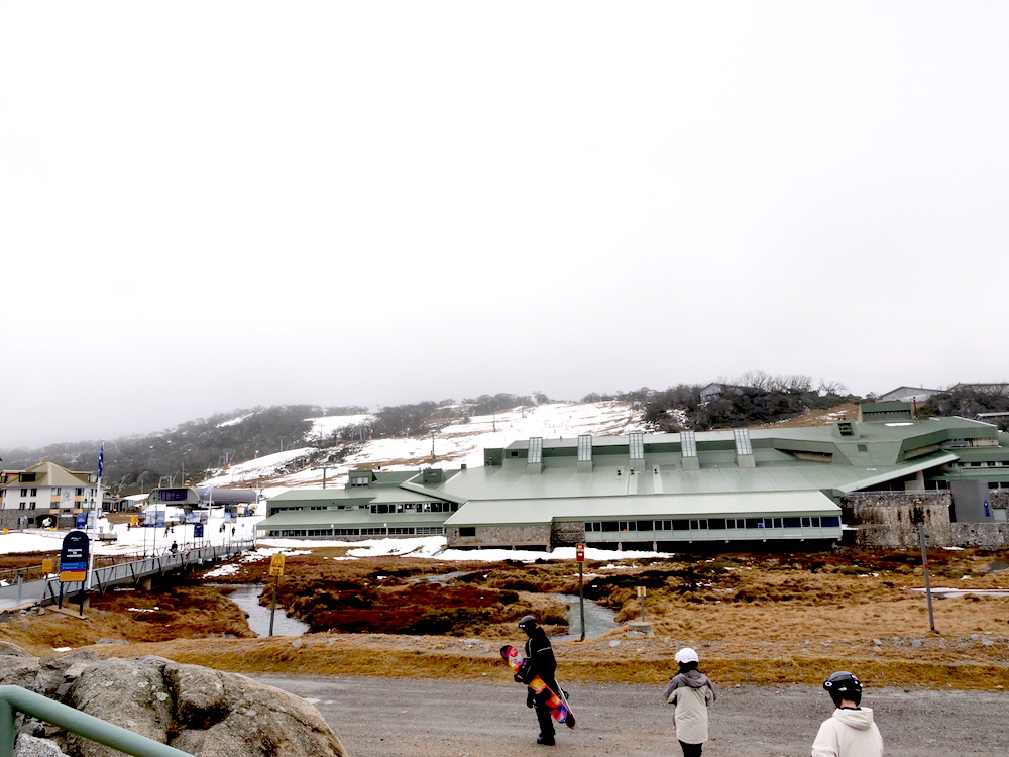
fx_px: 700
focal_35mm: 24
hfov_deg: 71.6
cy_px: 378
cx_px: 504
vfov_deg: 56.8
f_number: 11
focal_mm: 12
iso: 400
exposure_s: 1/160
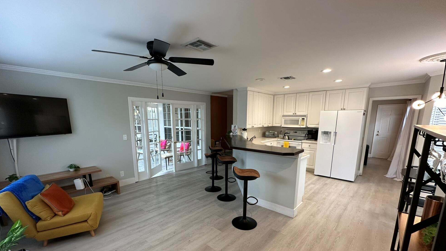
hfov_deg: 99.4
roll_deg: +0.1
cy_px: 153
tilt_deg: -10.4
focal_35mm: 16
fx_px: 189
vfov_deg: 66.3
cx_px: 218
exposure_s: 1/60
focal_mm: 2.22
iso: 160
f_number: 2.2
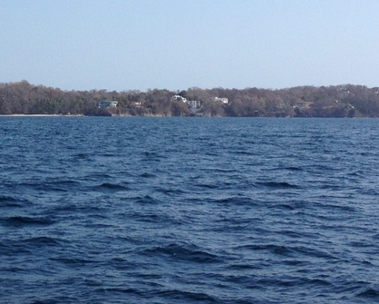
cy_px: 25
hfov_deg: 19.2
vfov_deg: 15.5
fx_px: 1100
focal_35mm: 98
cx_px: 40
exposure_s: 1/2513
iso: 50
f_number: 2.4
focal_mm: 4.28
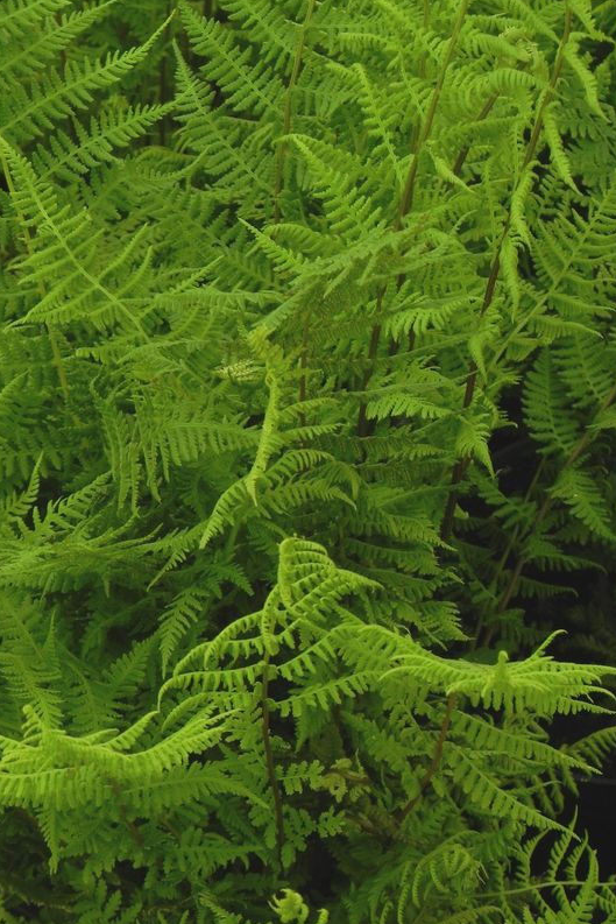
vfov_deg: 13.6
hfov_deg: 9.1
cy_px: 461
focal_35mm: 151
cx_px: 326
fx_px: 3874
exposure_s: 1/200
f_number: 5
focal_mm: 25.7
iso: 160
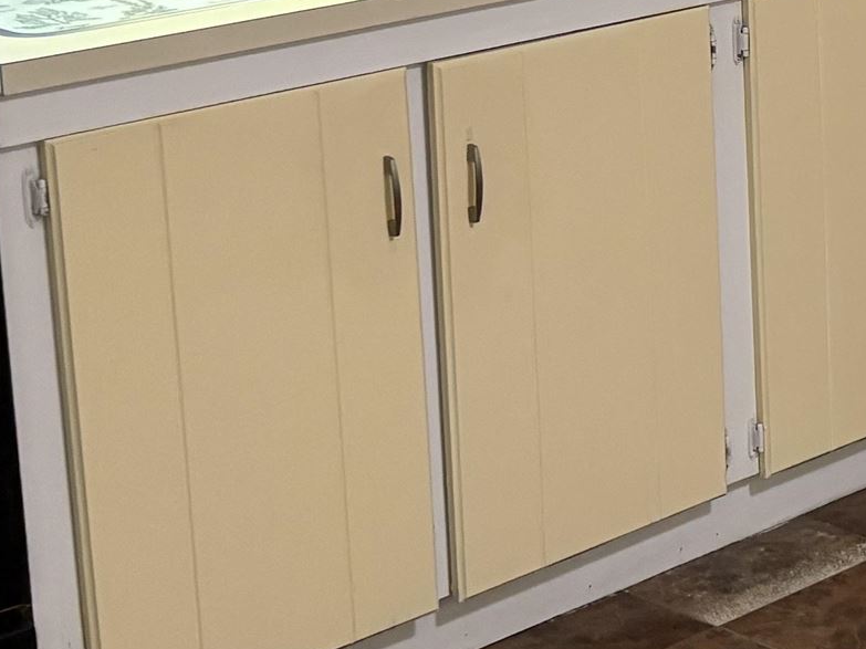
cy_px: -86
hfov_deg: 15.6
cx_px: 1690
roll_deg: -1.4
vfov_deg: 14.1
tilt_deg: -10.0
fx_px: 2551
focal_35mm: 102
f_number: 1.6
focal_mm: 5.96
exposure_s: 1/60
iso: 200
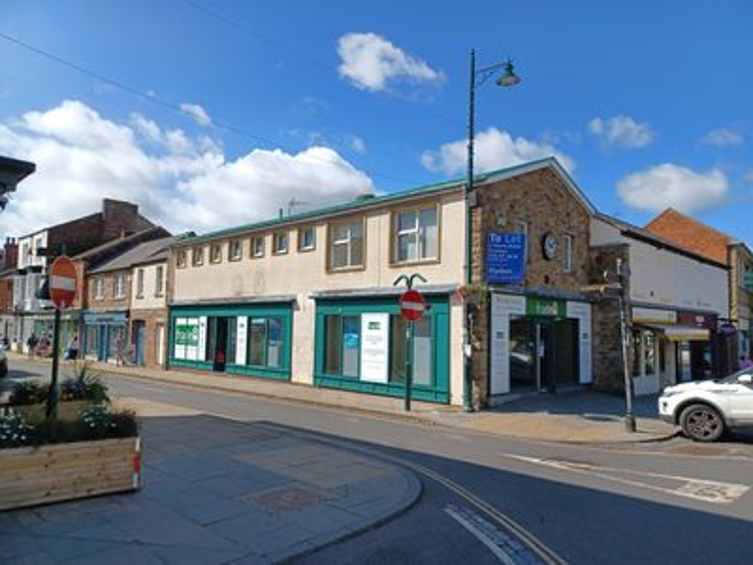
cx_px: 376
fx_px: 544
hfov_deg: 69.4
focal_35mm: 25
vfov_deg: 54.9
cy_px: 282
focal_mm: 4.6
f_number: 1.8
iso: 32
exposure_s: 1/527
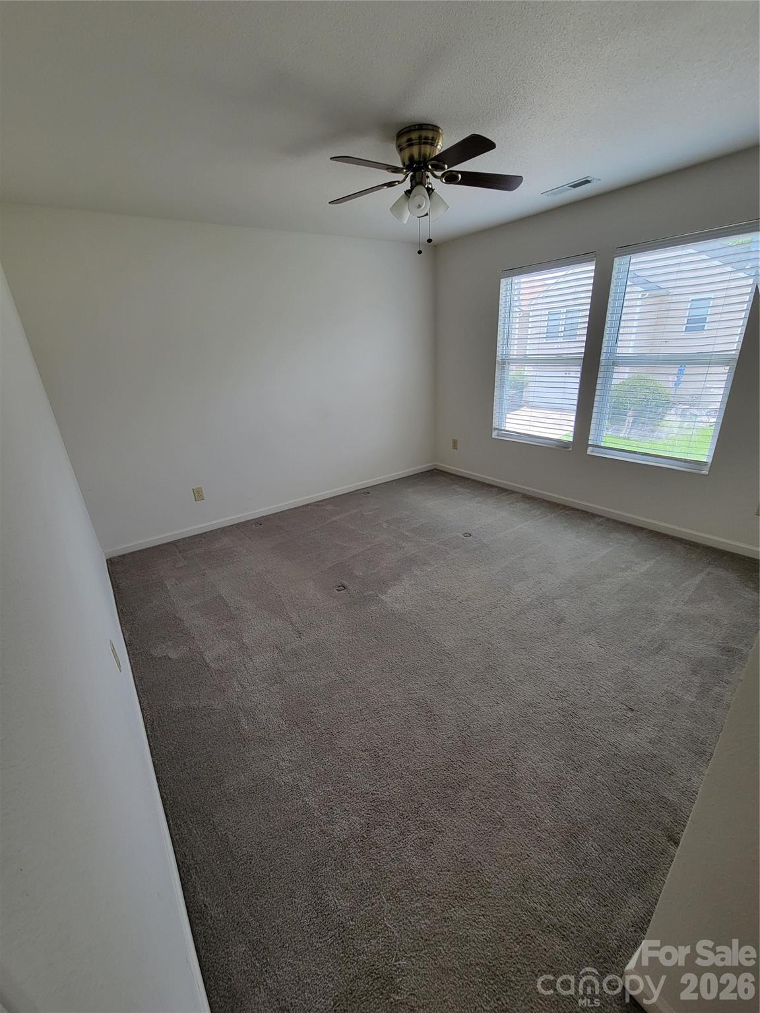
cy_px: 506
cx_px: 380
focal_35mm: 13
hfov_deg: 89.9
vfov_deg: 106.2
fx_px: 381
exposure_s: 1/120
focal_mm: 2.2
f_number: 2.2
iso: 80
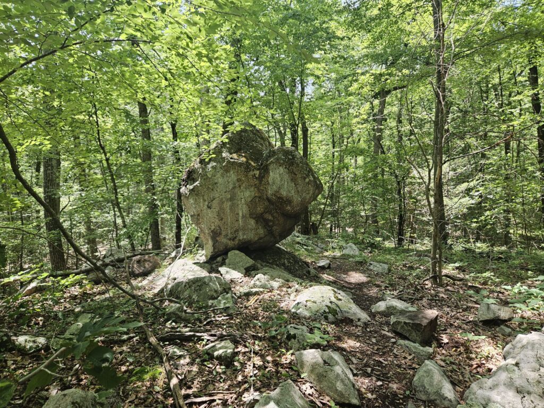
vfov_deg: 58.9
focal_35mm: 23
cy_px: 204
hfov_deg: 73.9
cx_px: 272
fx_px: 361
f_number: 1.8
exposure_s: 1/180
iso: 50
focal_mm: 5.4
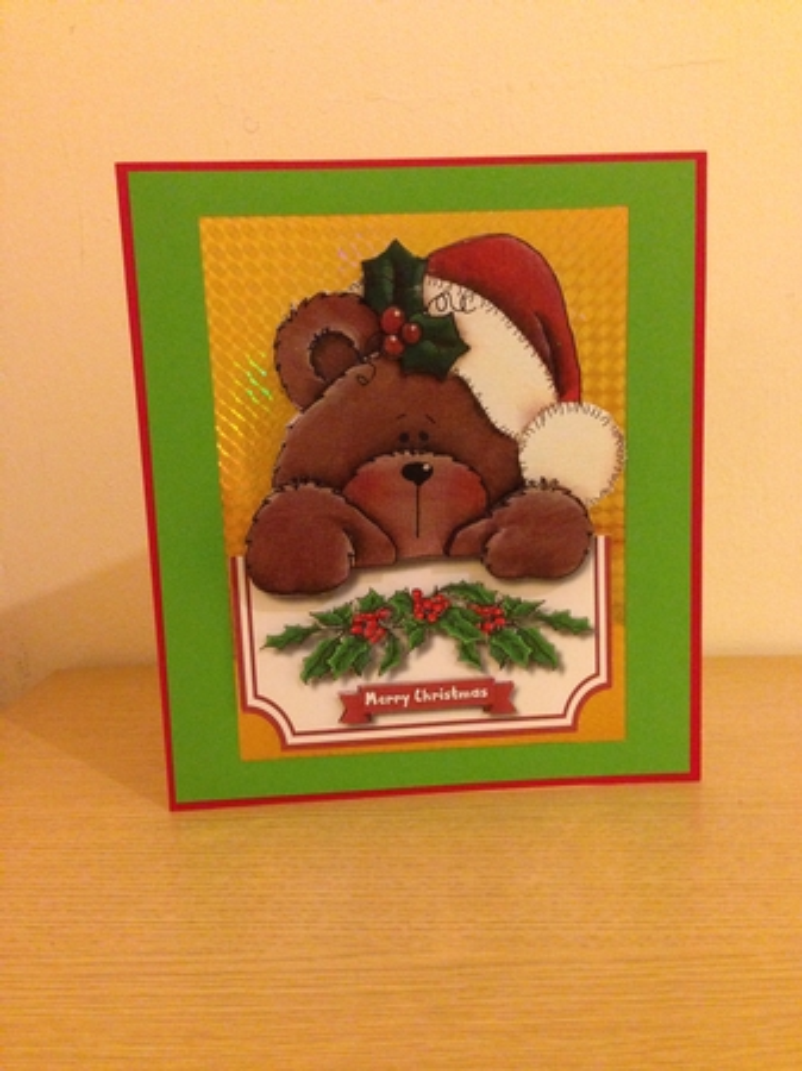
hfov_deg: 42.9
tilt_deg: -8.1
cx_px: 401
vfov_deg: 55.4
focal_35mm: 33
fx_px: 1020
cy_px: 536
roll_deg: +2.1
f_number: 2.4
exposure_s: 1/15
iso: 400
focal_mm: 4.12
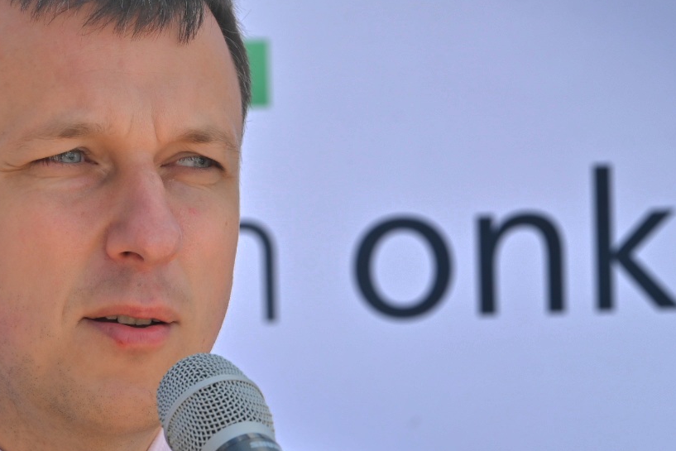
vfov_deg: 3.9
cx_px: 85
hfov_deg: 5.8
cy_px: 191
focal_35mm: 357
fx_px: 6704
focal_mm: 180
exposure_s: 1/400
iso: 100
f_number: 7.1
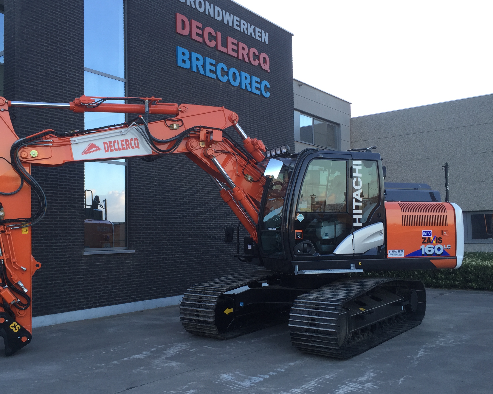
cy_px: 203
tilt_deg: +2.7
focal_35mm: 35
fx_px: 511
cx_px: 214
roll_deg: +2.4
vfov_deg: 42.2
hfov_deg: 51.4
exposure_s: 1/120
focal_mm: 4.15
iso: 32
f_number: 2.2
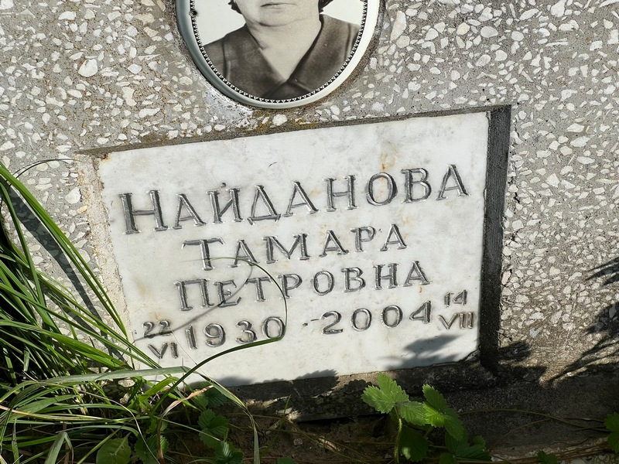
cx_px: 310
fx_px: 1377
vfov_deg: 19.1
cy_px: 232
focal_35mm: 77
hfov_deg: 25.3
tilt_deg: -48.9
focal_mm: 9
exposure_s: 1/1410
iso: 32
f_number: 2.8
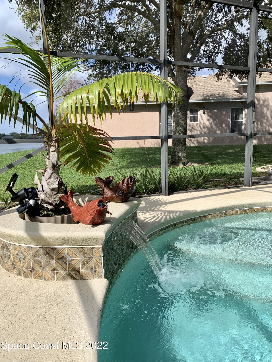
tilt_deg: -8.5
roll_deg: +2.0
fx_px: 272
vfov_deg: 67.3
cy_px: 181
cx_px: 136
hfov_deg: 53.1
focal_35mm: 26
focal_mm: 4.25
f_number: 1.8
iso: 25
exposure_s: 1/1427
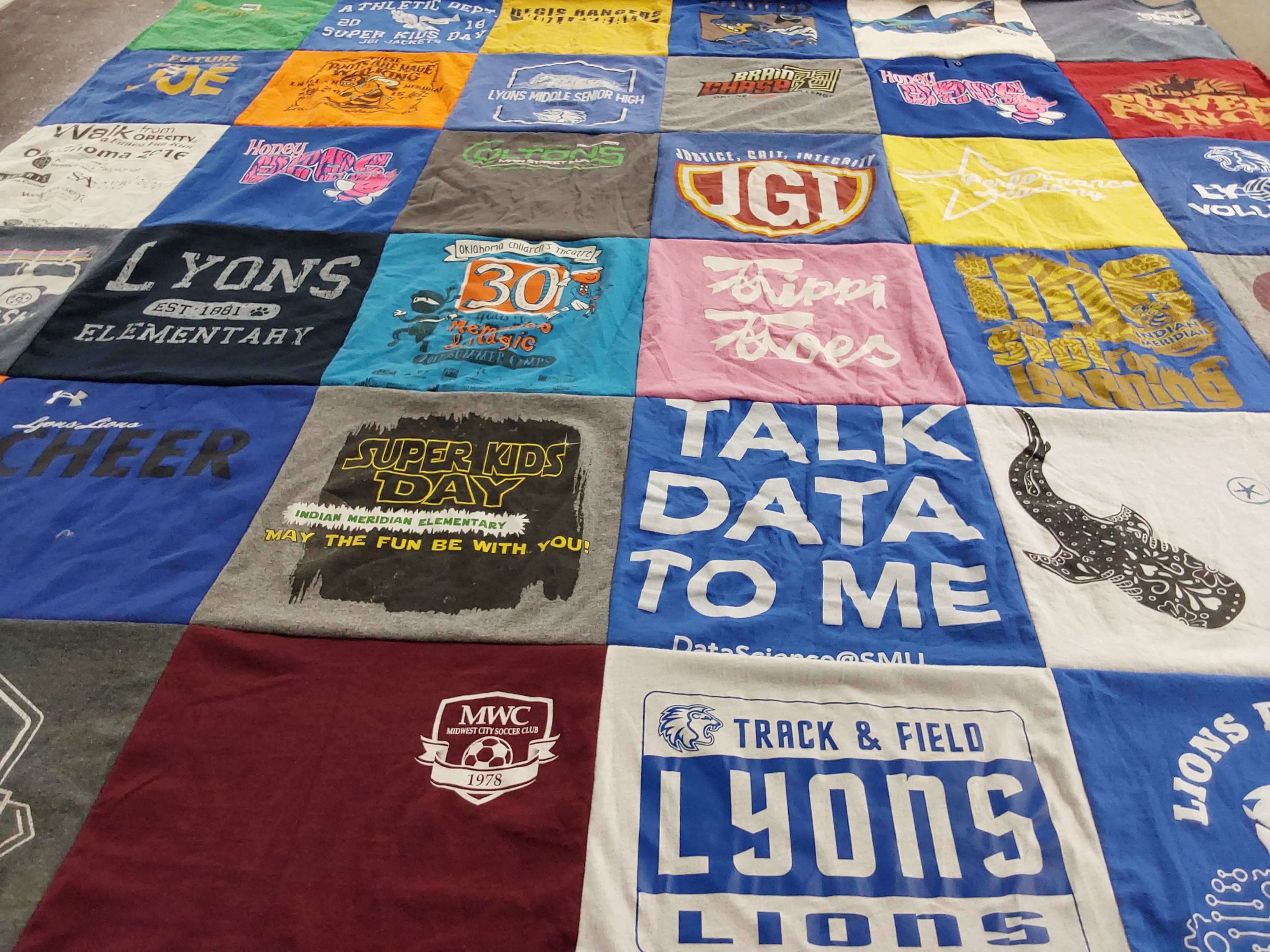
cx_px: 635
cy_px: 476
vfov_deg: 49.7
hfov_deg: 63.4
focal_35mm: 28
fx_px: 1027
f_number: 1.9
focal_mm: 2.91
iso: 125
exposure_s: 1/60
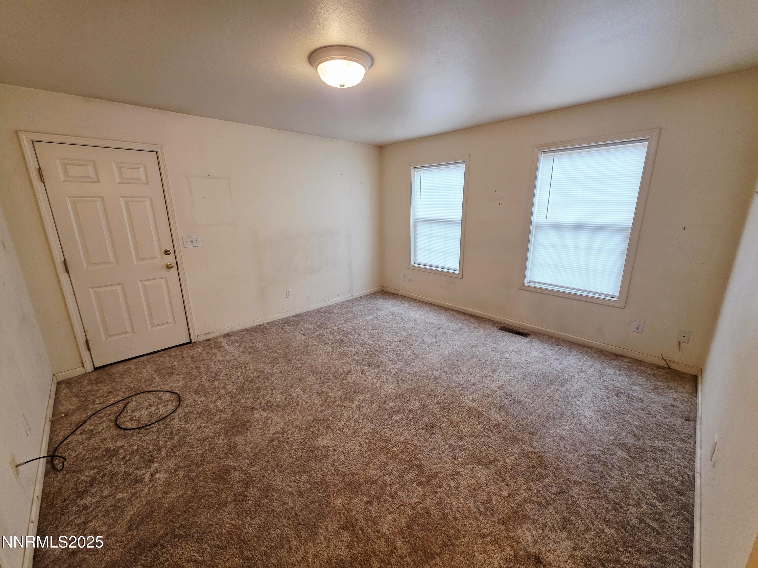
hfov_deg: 106.2
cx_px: 379
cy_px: 284
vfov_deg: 89.9
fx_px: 285
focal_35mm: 13
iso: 125
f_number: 1.9
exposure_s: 1/120
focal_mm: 2.2
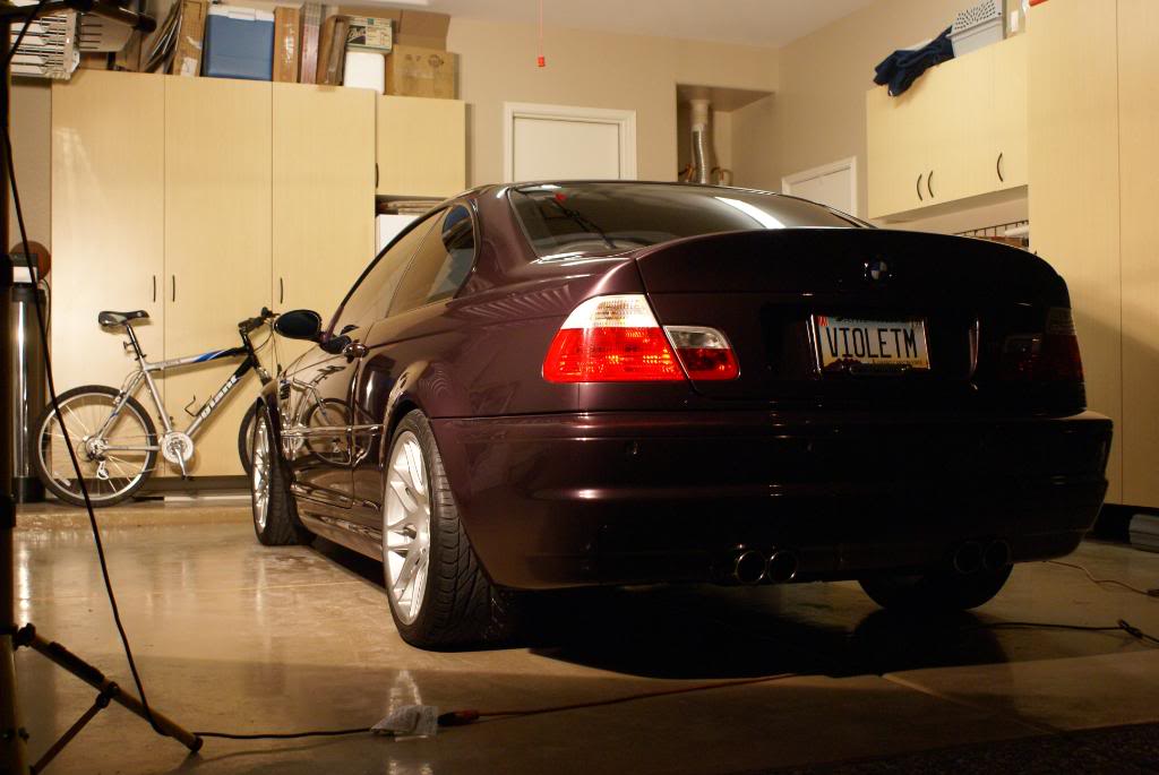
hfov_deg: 46.4
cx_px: 580
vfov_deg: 32.0
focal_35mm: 42
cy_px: 388
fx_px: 1353
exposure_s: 1/25
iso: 400
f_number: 5
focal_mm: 28
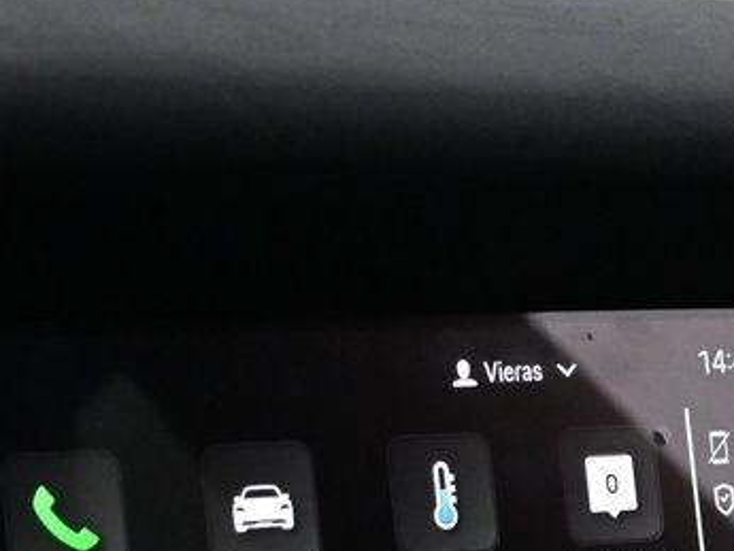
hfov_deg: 13.1
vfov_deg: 9.9
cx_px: 685
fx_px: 3161
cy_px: 591
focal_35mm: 149
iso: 3200
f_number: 4
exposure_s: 1/100
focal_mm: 22
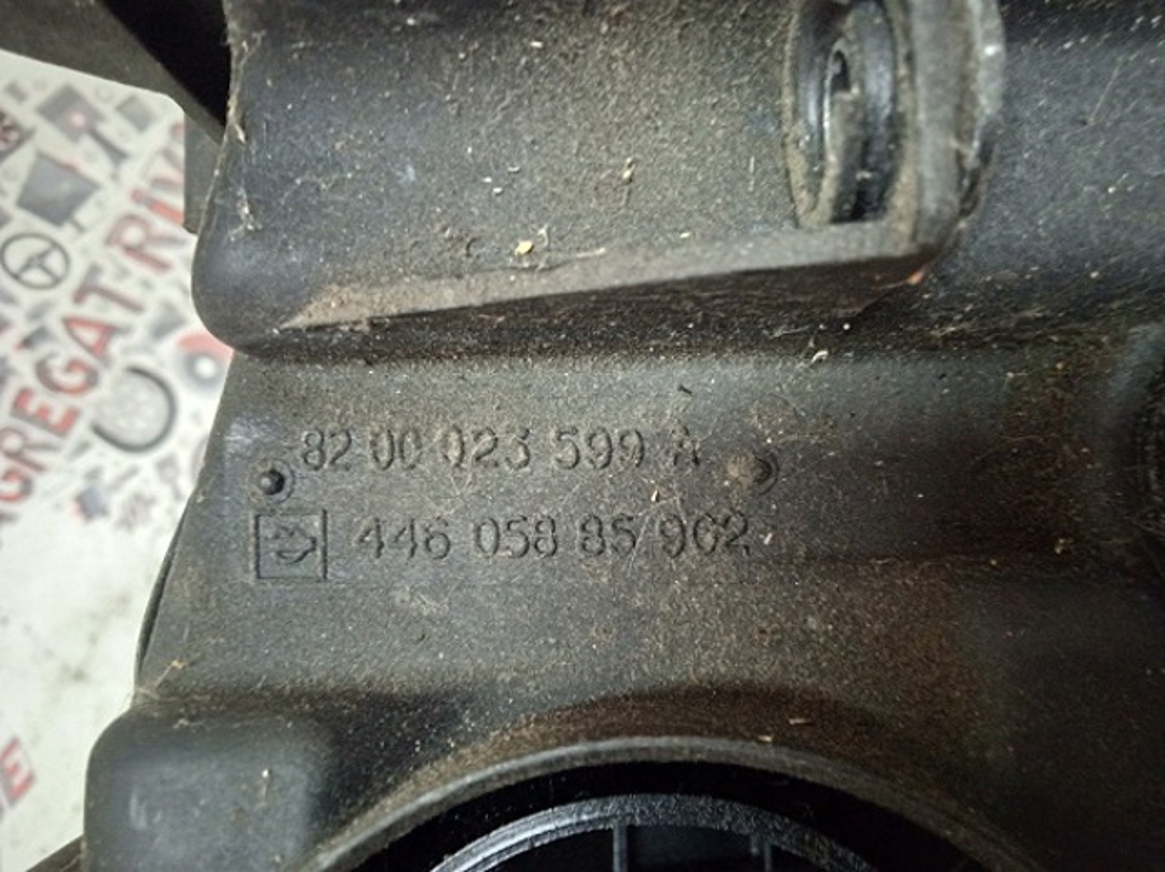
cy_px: 436
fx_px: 942
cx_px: 582
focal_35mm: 28
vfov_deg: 49.7
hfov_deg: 63.5
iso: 1049
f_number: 2.2
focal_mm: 3.43
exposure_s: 1/14.3
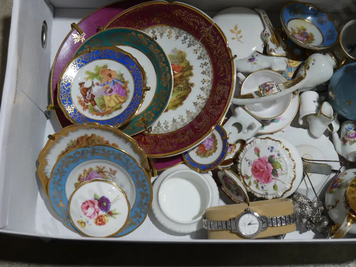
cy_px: 115
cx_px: 202
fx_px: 596
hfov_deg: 33.2
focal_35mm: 58
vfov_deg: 25.2
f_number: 5.3
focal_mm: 25
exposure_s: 1/60
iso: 320
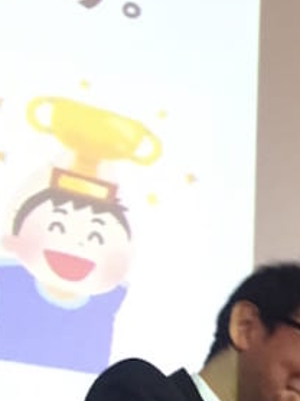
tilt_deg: +9.0
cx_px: 547
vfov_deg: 15.9
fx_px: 1238
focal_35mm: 107
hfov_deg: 12.6
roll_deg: +0.2
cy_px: 697
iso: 200
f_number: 2.2
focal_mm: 4.15
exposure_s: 1/30
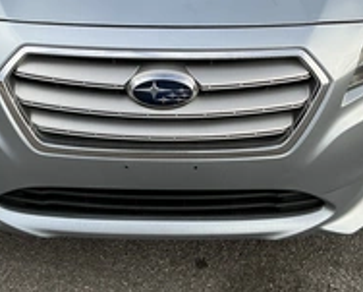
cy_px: 56
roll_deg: -1.2
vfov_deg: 25.8
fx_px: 624
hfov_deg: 32.3
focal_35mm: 58
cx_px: 143
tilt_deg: -24.8
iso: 25
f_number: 1.8
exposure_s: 1/375
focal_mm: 3
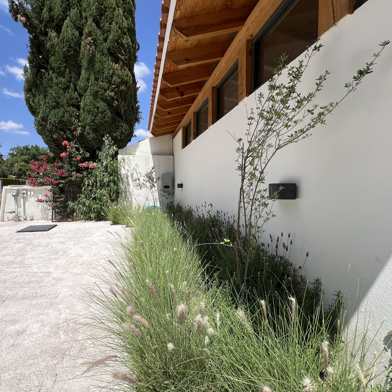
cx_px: 161
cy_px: 198
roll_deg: -0.5
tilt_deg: -3.8
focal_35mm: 16
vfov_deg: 87.4
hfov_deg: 86.6
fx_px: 205
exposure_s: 1/1946
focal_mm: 1.57
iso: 32
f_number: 1.8
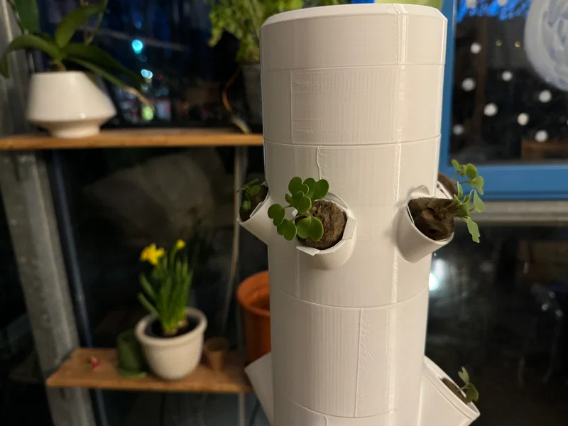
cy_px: 206
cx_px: 279
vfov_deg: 54.9
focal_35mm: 25
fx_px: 410
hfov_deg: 69.4
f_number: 1.78
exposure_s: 1/33
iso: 640
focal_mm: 6.86
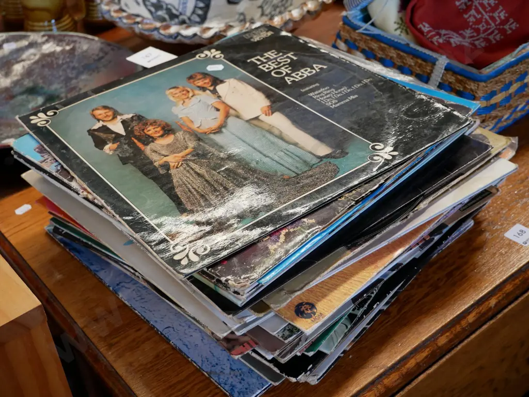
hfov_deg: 42.9
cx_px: 264
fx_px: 672
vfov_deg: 32.9
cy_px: 198
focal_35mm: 44
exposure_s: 1/60
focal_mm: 22
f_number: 4.2
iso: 800
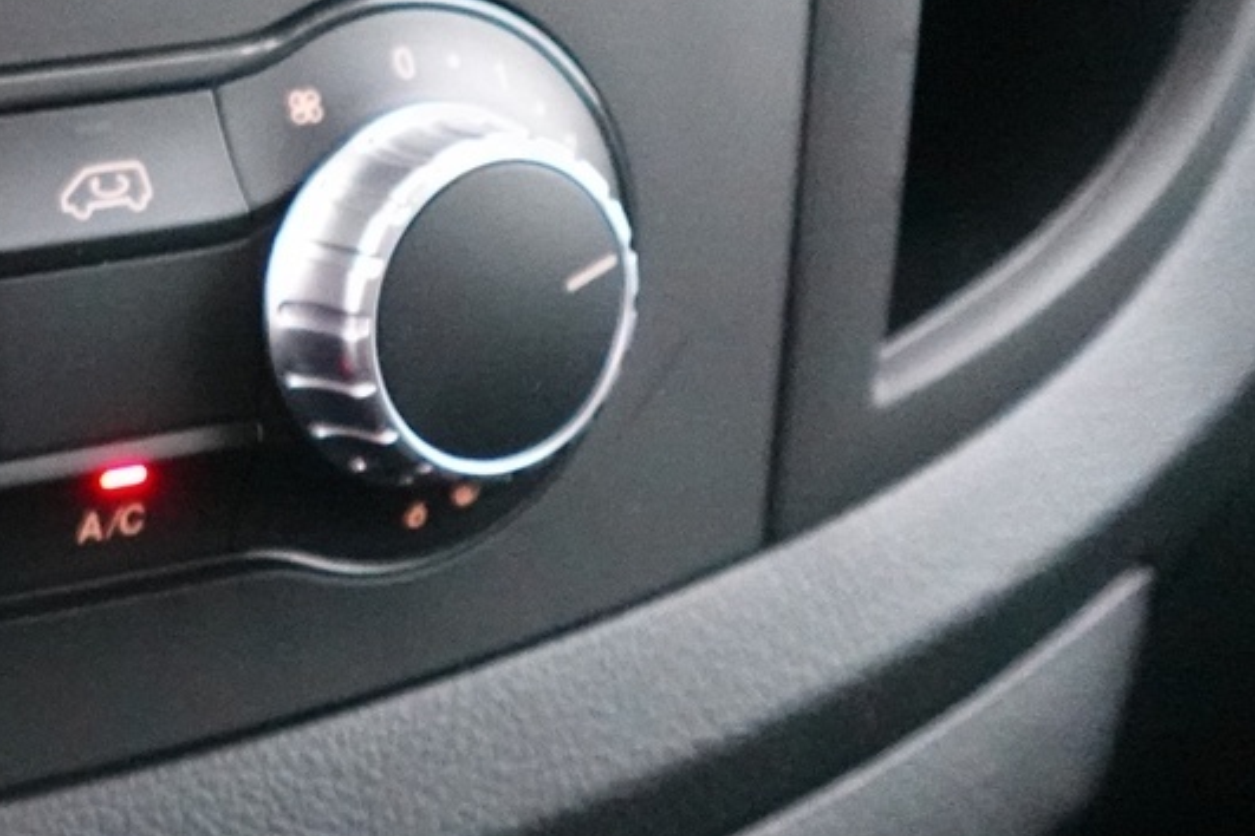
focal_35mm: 61
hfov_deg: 27.6
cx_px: -366
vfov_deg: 22.1
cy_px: 257
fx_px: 2126
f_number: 2
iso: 6400
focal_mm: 7.6
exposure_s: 1/30
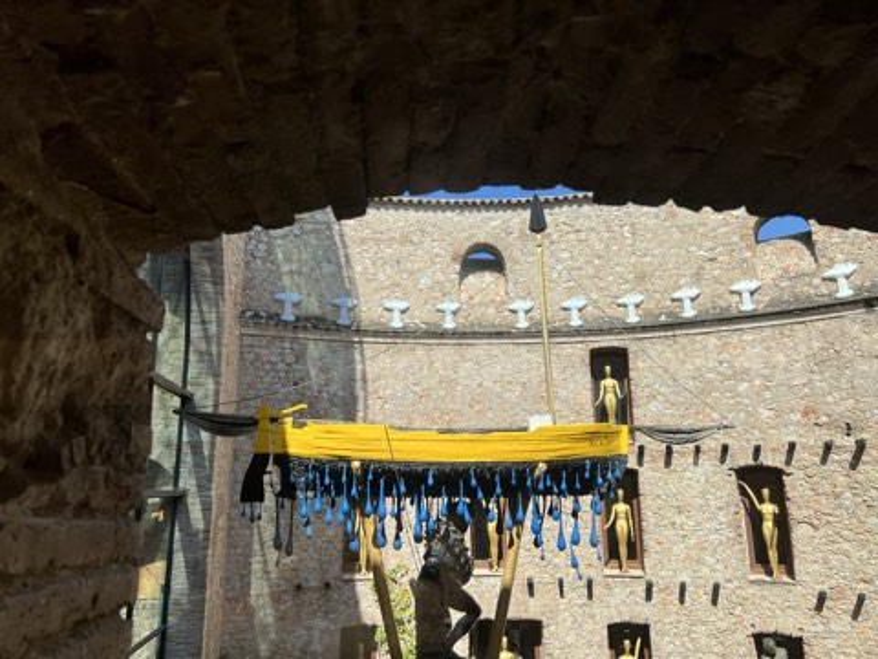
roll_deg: +0.9
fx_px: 659
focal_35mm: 26
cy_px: 330
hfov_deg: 67.3
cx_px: 439
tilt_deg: +11.8
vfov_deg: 53.1
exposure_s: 1/3257
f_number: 1.5
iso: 50
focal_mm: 5.7
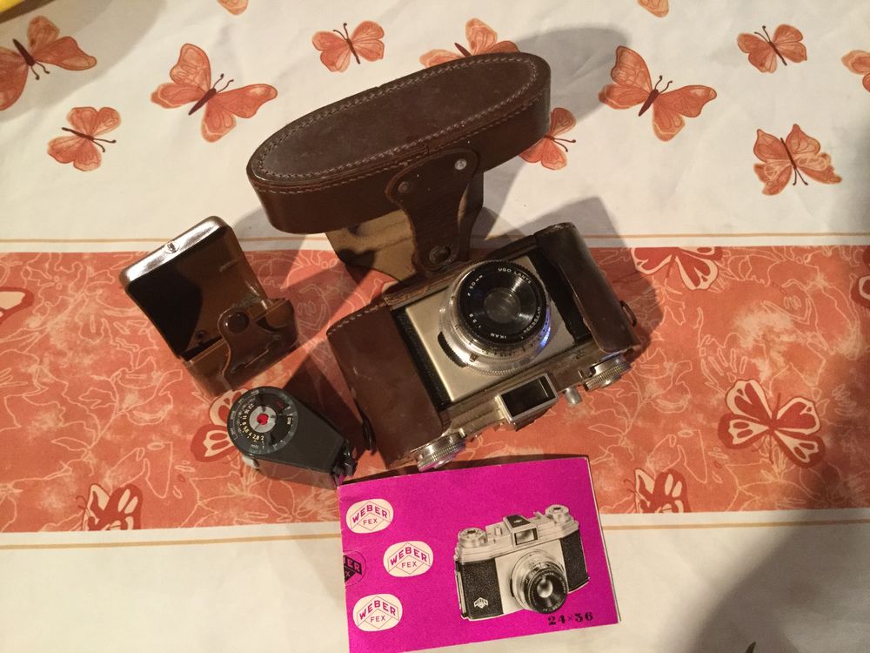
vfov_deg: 45.4
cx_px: 435
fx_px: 779
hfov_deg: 58.4
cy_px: 326
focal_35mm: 31
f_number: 2.4
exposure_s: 1/17
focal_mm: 3.3
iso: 200
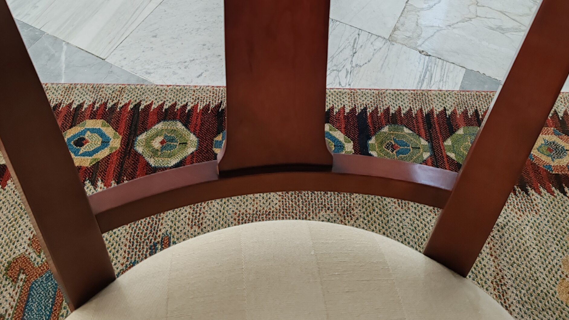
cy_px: -44
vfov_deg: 26.9
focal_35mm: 40
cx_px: 280
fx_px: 603
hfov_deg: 50.5
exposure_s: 1/100
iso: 320
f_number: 1.9
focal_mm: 6.12
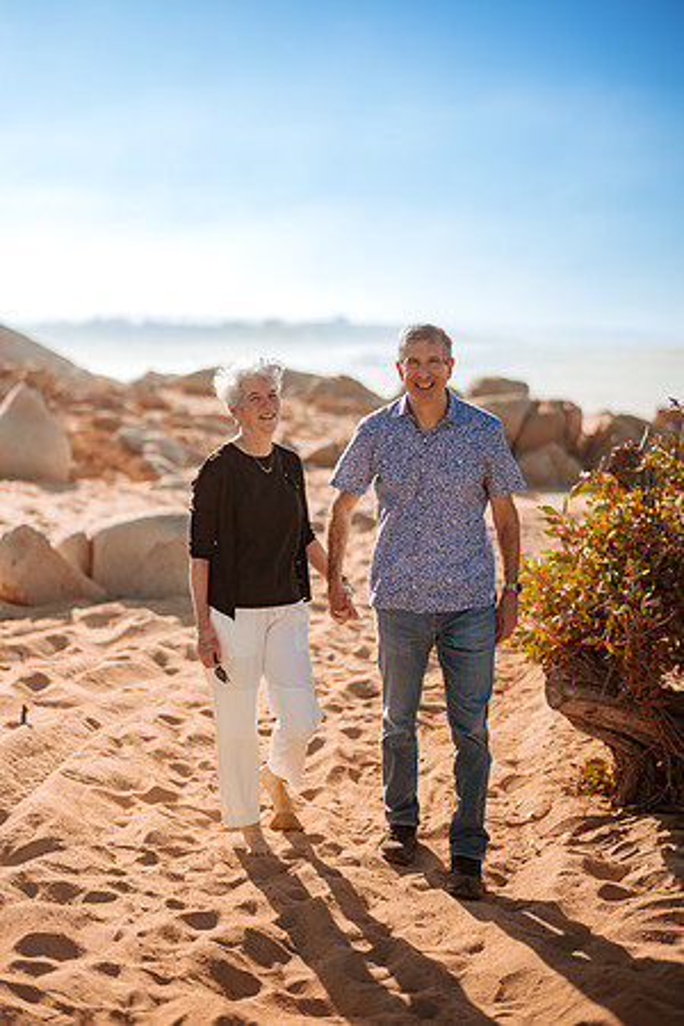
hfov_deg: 23.4
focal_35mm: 58
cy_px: 513
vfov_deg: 34.5
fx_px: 1653
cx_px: 342
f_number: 1.8
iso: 50
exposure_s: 1/8000
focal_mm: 58
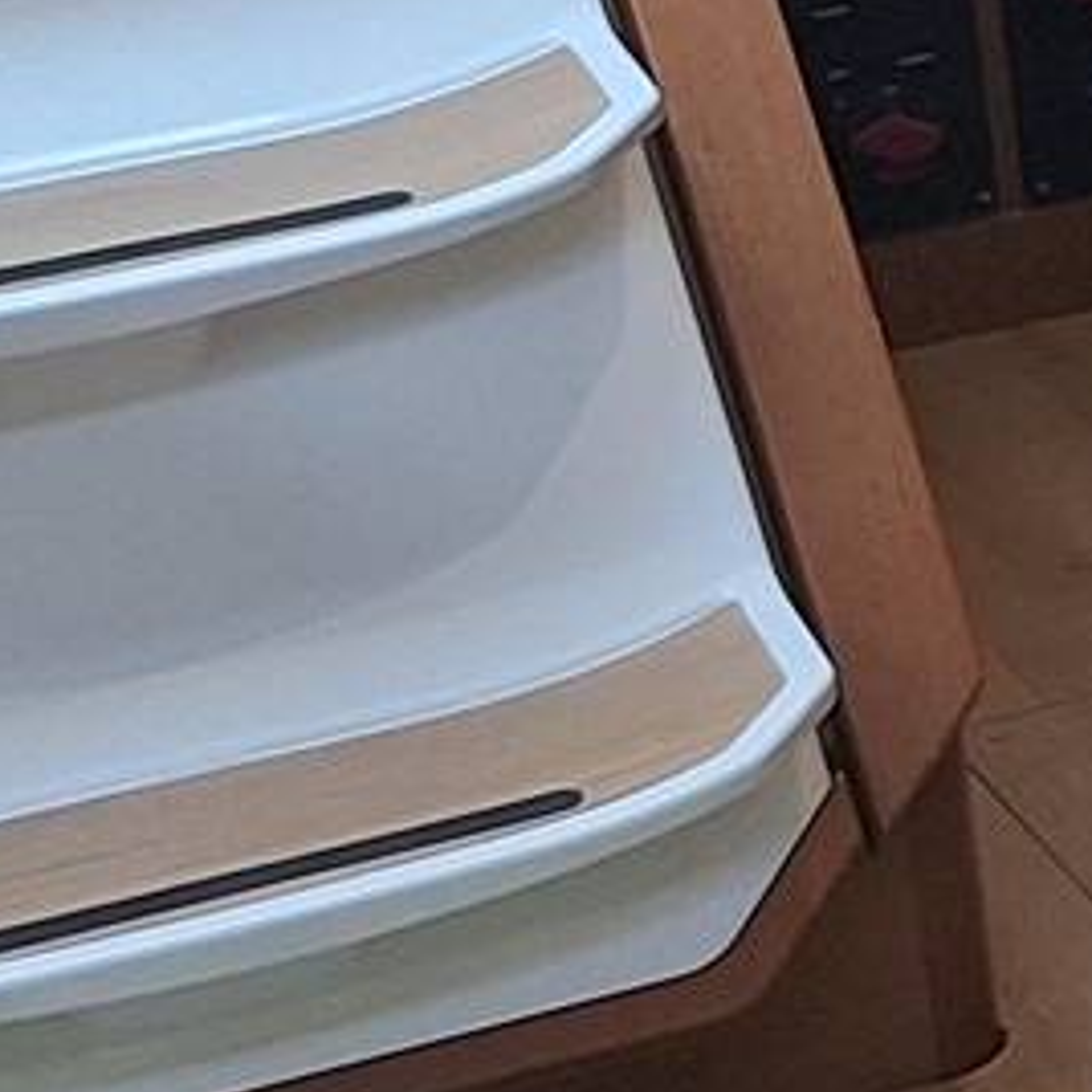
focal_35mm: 164
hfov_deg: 9.3
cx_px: 2750
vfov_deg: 10.6
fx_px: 5853
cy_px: -4
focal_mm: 5.54
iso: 64
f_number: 1.8
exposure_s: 1/40
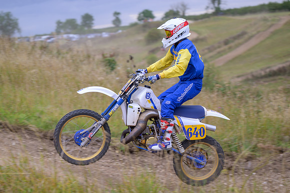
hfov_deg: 26.6
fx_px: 614
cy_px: 96
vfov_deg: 17.9
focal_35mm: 76
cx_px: 138
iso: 64
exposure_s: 1/400
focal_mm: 70
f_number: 2.8
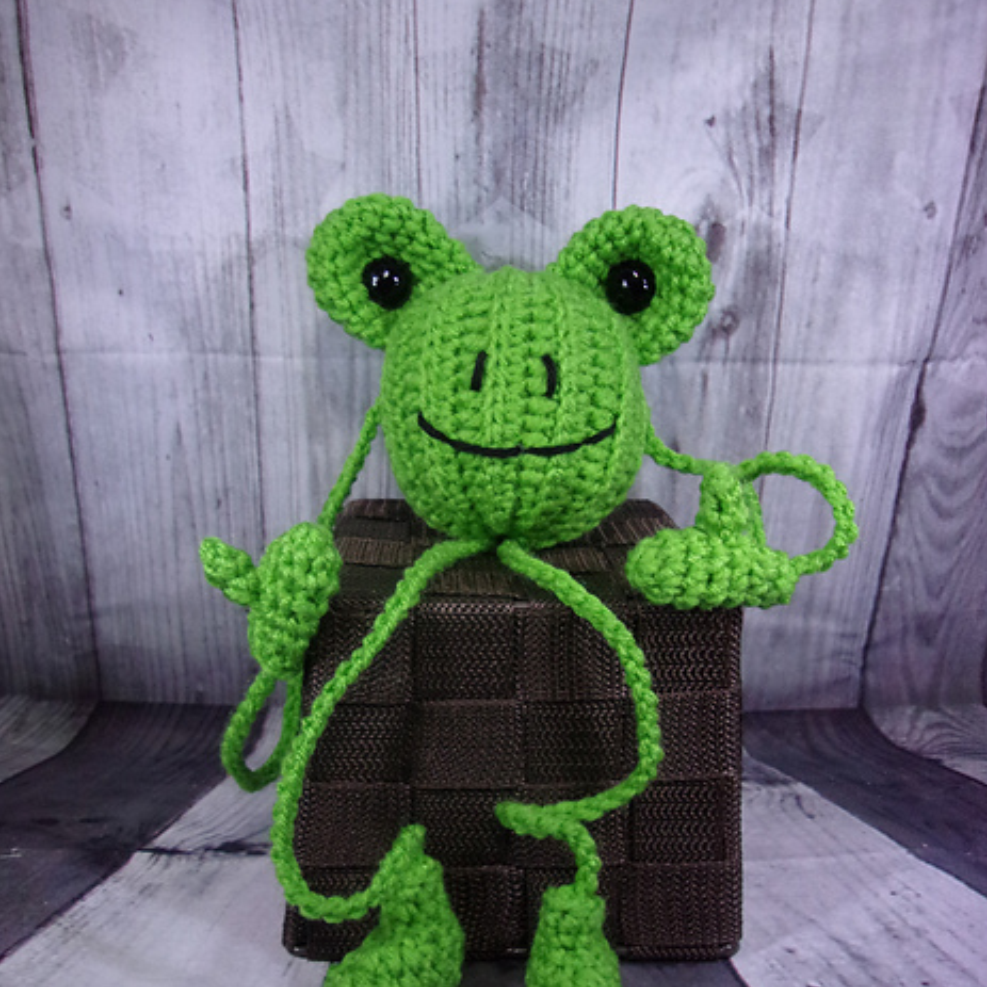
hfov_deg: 49.7
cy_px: 584
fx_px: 1065
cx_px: 478
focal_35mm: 33
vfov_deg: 49.5
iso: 257
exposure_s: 1/34
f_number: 3
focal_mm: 4.9
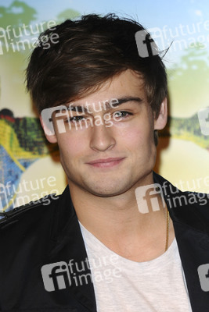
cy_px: 156
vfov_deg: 13.0
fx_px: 1370
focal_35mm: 158
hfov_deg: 8.7
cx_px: 104
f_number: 5.6
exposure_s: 1/250
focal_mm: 105
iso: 320
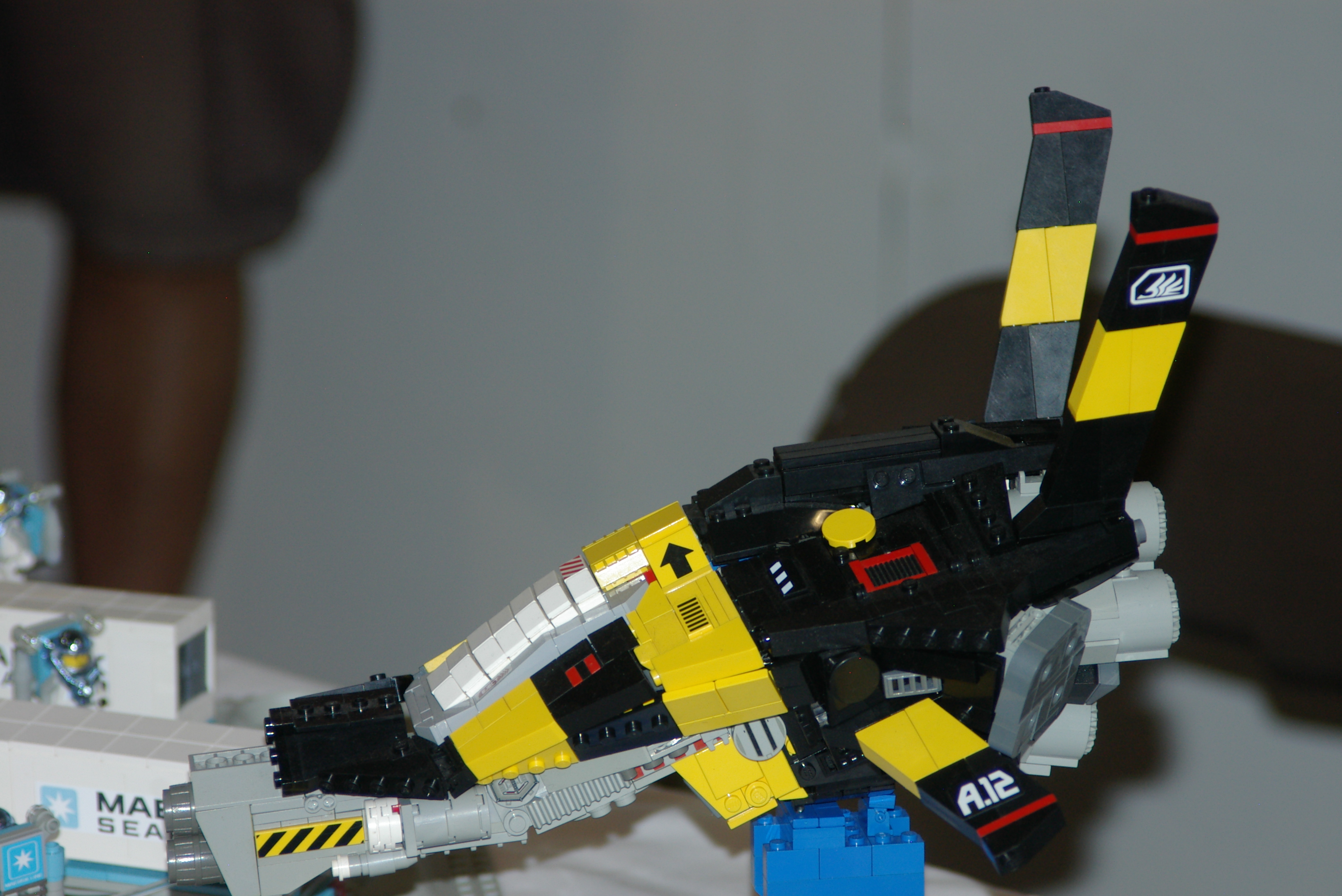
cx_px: 671
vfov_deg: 8.5
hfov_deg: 12.7
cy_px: 448
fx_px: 6041
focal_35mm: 162
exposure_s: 1/125
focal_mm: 108
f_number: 5.6
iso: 400
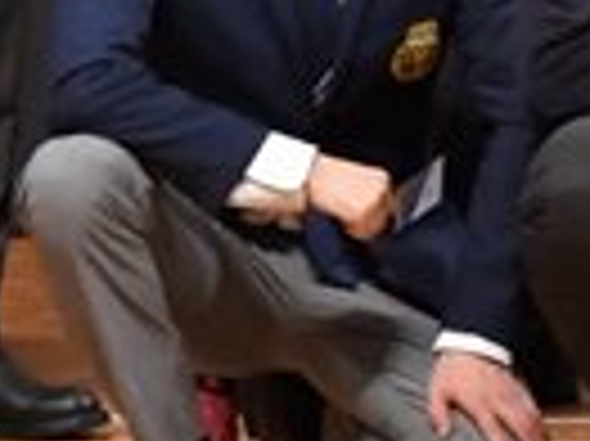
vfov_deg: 1.3
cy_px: -405
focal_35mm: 1147
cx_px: 448
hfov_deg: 1.7
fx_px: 19532
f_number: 5.6
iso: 8000
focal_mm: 135
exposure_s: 1/400
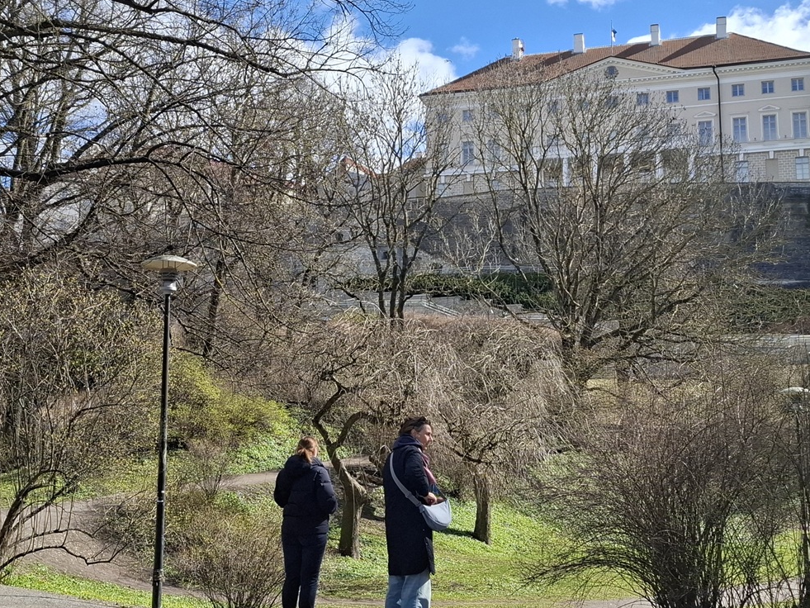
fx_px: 1053
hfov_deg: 42.1
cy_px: 264
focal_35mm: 45
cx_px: 407
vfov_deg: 32.1
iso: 50
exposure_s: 1/2336
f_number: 1.8
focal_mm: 5.54
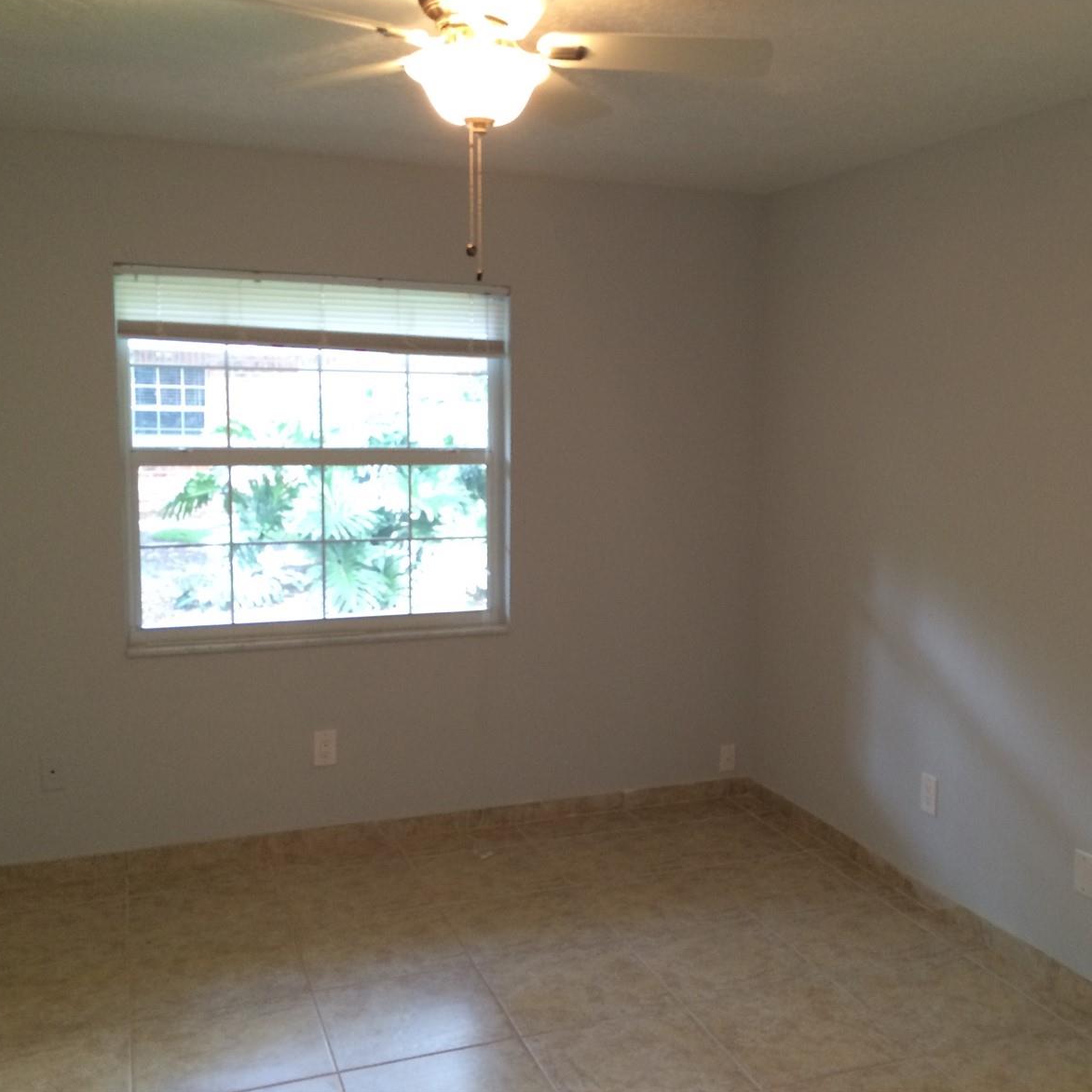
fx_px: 1249
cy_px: 535
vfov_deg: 47.2
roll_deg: +0.1
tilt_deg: -6.4
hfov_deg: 46.9
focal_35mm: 35
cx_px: 660
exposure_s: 1/30
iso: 200
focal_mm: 4.15
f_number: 2.2
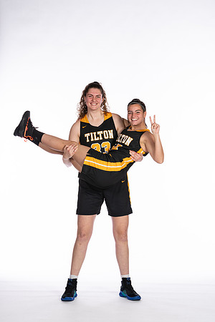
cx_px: 108
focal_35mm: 105
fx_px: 941
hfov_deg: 13.0
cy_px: 161
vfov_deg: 19.5
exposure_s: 1/100
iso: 100
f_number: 5.6
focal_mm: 70
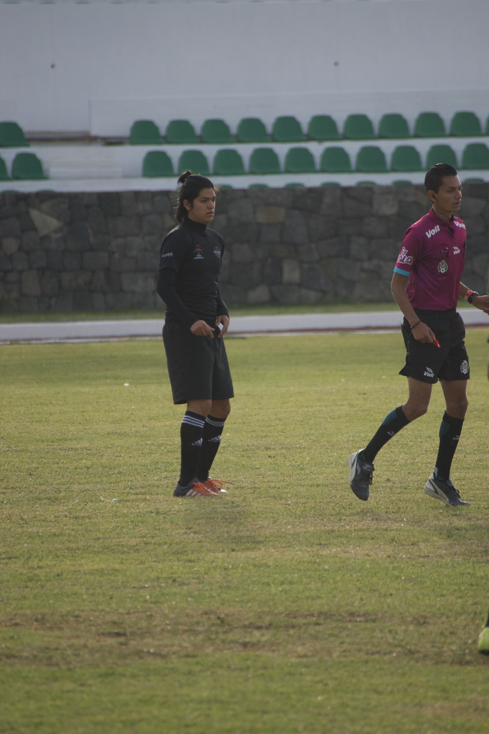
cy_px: 367
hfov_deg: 3.1
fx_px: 9168
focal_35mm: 450
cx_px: 244
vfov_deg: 4.6
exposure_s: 1/1000
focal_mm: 300
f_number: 5.6
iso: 400
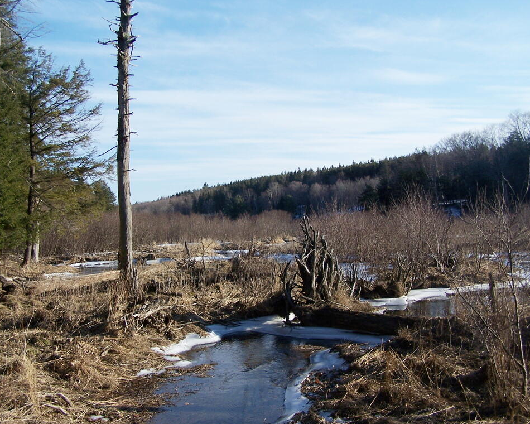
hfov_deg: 45.8
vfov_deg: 37.3
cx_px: 250
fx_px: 627
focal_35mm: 40
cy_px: 213
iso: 80
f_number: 4
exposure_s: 1/640
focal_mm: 6.3
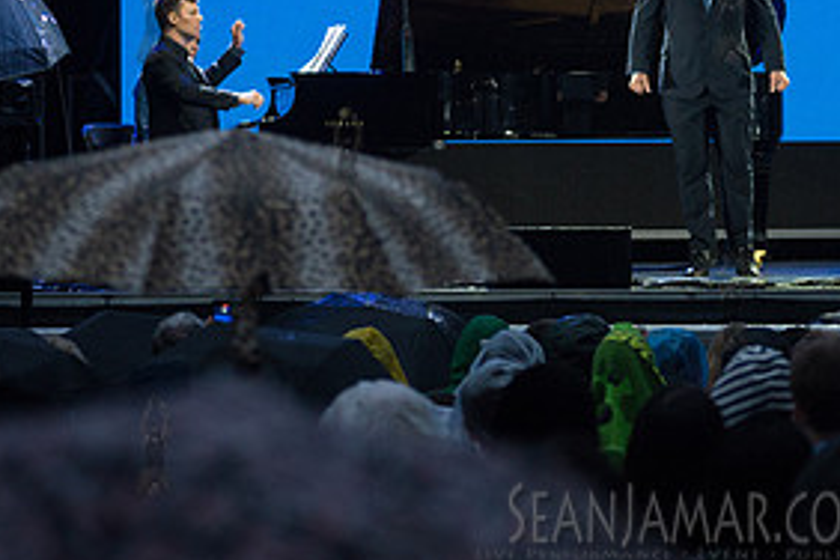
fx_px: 5996
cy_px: 10
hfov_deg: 8.0
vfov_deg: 5.3
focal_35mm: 257
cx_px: 730
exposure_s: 1/250
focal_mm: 125
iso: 2500
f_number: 4.5
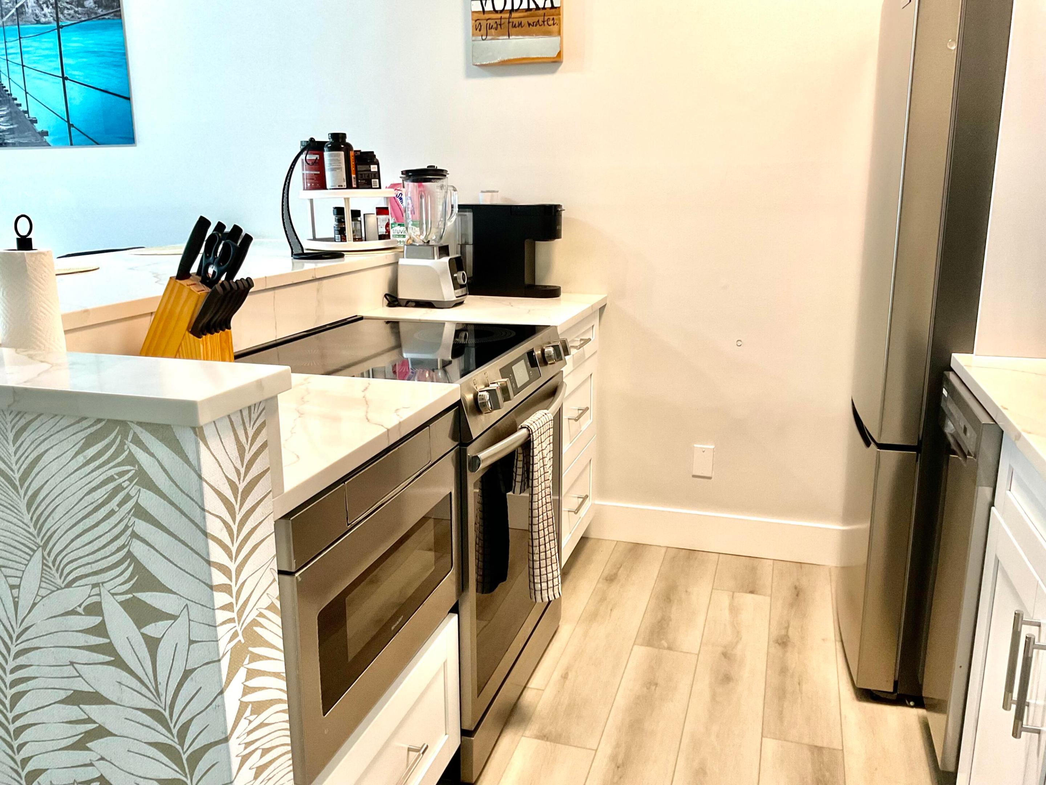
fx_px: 876
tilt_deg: -14.3
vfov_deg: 48.2
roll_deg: +0.1
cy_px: 392
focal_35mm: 29
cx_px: 523
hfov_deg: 61.7
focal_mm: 3
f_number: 1.8
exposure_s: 1/60
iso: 100
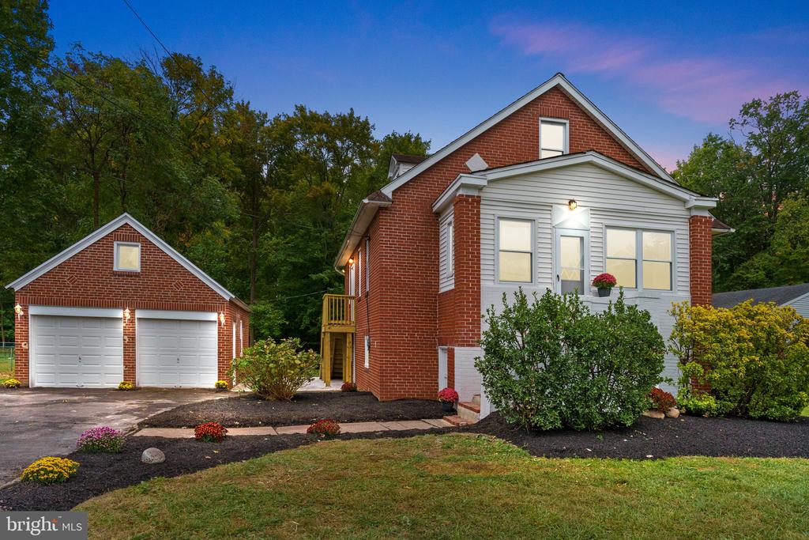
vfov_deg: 59.5
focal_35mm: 21
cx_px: 404
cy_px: 270
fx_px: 472
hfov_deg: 81.2
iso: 500
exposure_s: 1/320
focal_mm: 21
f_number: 10
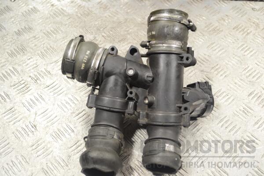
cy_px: 88
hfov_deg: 45.0
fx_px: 319
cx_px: 132
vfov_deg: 30.8
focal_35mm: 44
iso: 250
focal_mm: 29
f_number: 4.5
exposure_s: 1/30
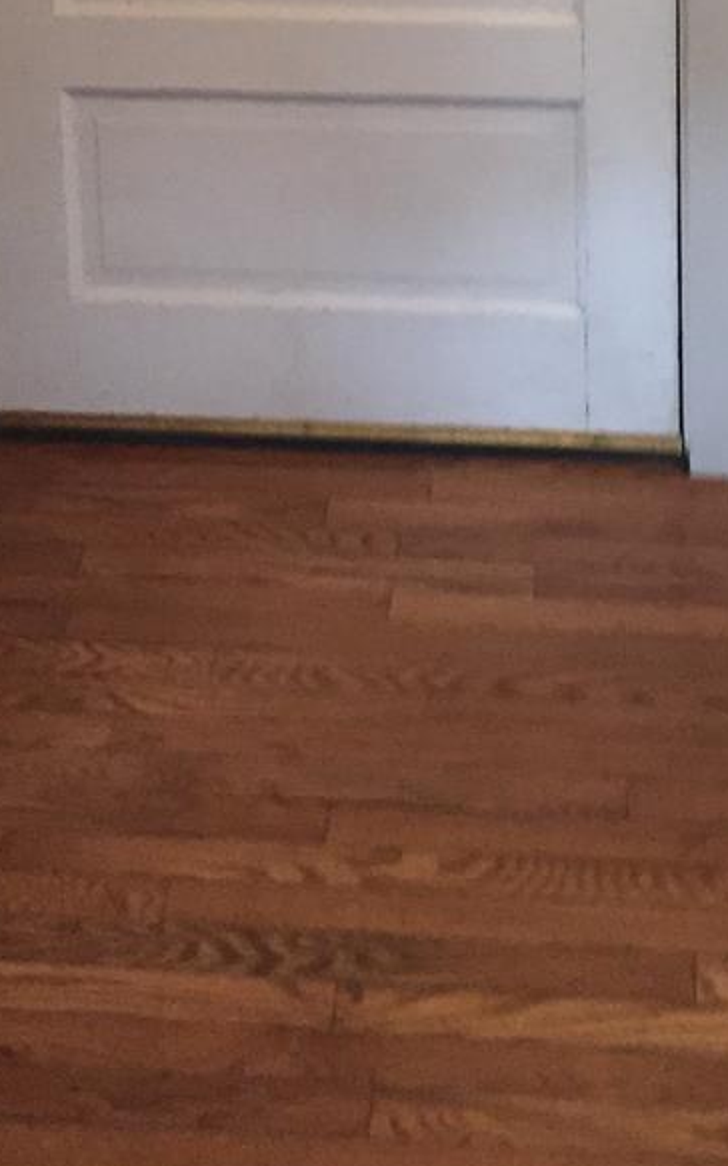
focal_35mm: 81
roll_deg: +2.4
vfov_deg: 22.8
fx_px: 2573
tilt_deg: -10.5
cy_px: -340
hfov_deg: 16.1
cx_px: 306
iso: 160
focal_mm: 4.15
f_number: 2.2
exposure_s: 1/30
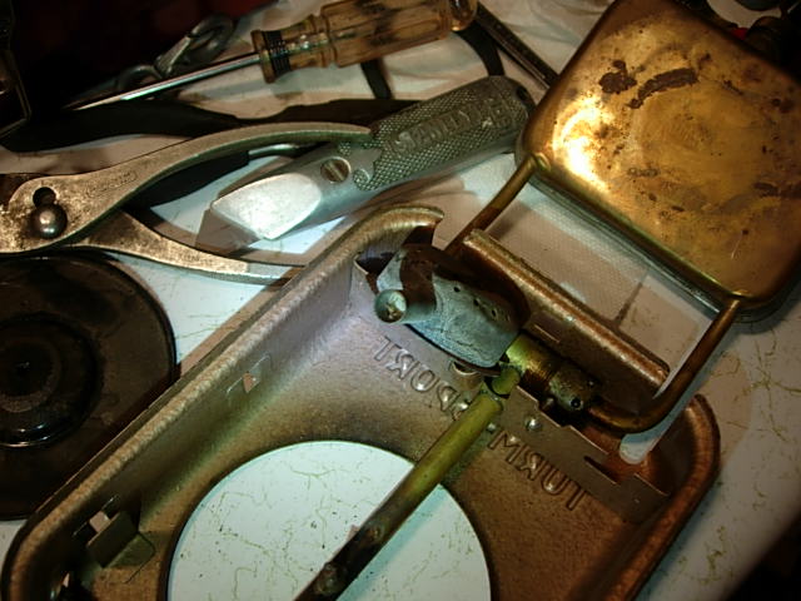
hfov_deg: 49.0
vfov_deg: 37.7
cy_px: 300
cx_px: 400
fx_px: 879
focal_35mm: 38
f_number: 2.8
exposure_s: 1/11.3
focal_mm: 7.8
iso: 64
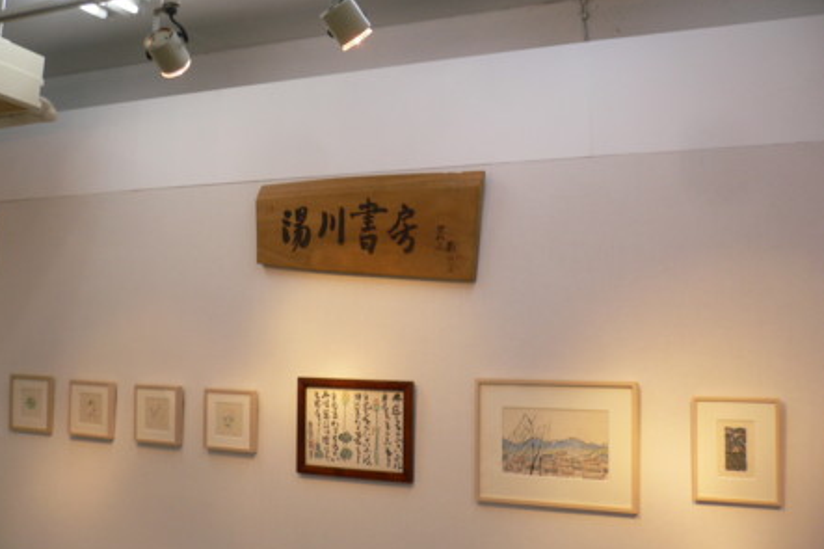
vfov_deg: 35.9
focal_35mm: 37
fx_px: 847
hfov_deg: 51.9
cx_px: 407
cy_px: 248
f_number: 2.8
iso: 100
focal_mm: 5.8
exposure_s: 1/100
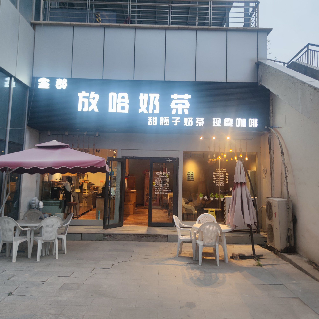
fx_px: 302
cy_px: 139
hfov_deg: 55.6
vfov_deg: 55.5
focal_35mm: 29
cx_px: 158
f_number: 1.69
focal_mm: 6.72
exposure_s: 1/100
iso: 54
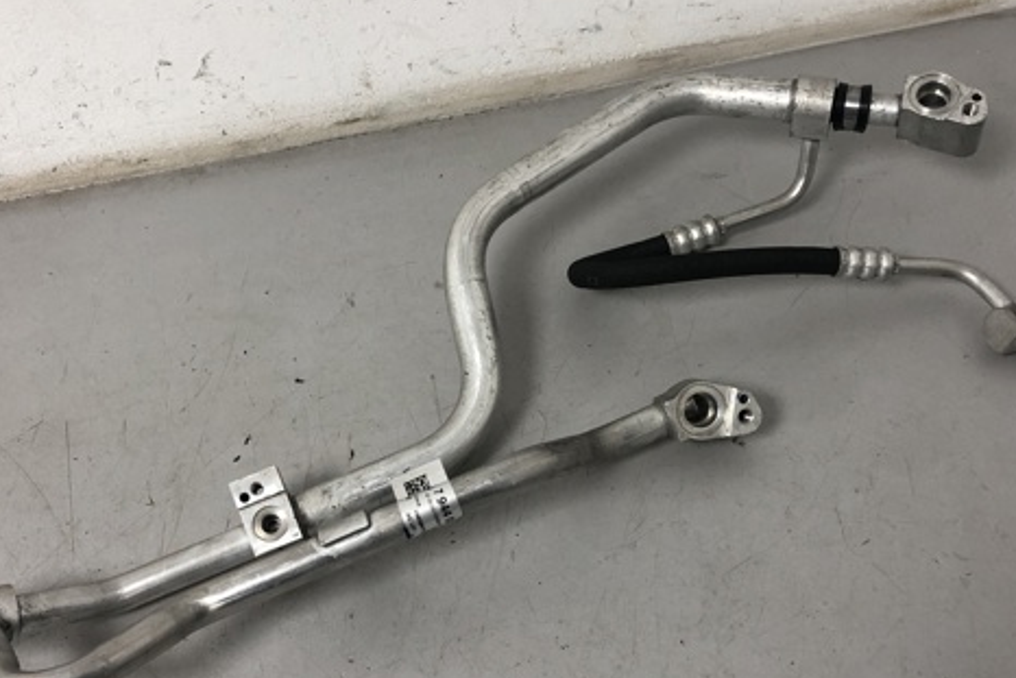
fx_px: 1129
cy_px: 360
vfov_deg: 33.4
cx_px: 506
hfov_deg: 48.4
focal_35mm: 40
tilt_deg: -51.4
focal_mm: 4
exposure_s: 1/33
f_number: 1.8
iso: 40
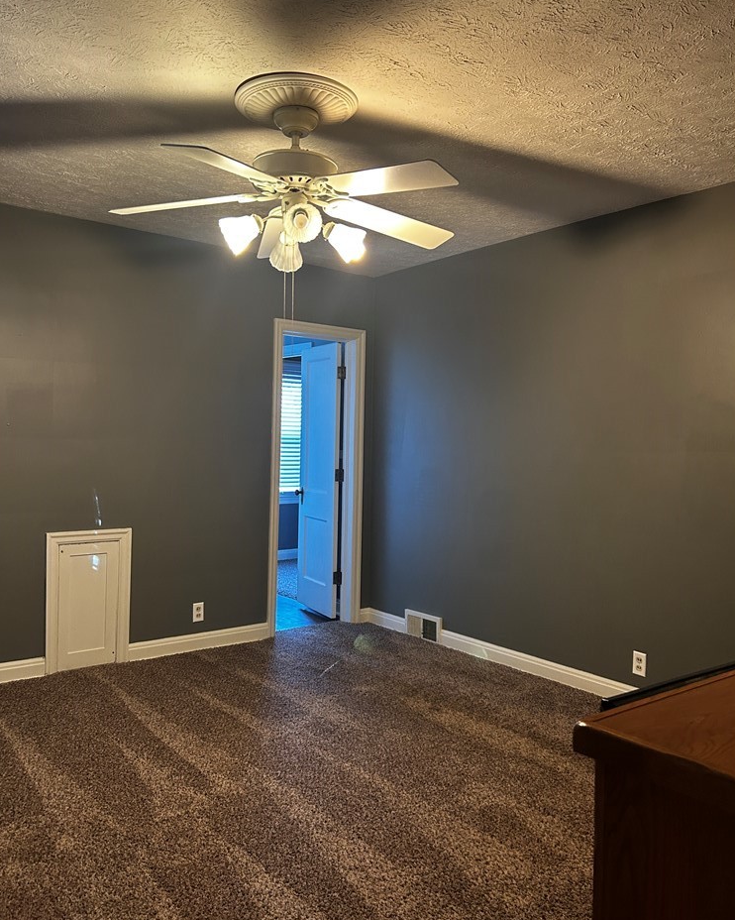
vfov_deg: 62.2
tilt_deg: -0.6
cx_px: 364
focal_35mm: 28
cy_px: 457
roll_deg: -1.9
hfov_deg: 51.5
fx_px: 762
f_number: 1.5
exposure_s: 1/60
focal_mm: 5.7
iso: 250
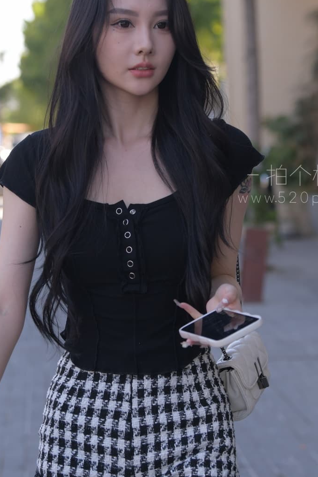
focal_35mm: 123
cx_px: 135
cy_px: 162
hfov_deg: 11.1
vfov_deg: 16.6
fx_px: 1629
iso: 500
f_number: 4
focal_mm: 70
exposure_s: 1/640
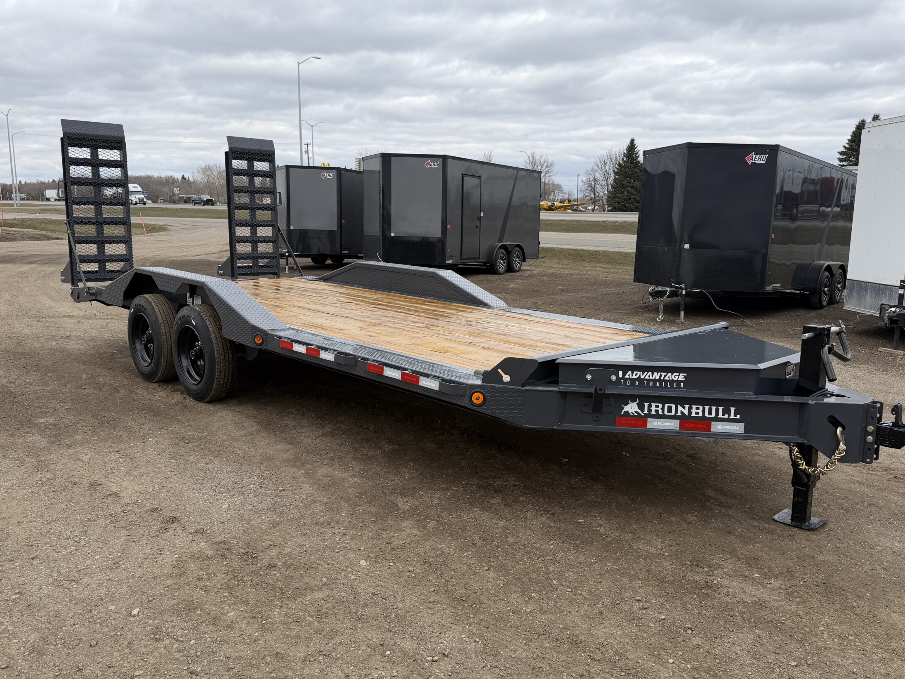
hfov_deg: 63.4
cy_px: 328
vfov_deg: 49.7
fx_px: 732
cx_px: 476
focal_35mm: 28
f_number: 1.78
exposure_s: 1/3425
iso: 80
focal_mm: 6.76
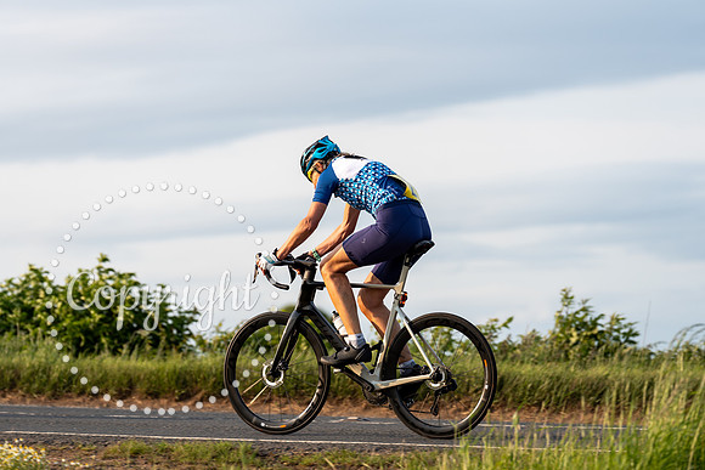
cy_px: 235
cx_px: 352
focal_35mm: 178
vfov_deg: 7.7
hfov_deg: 11.5
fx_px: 3486
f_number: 4
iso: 100
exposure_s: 1/640
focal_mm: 178
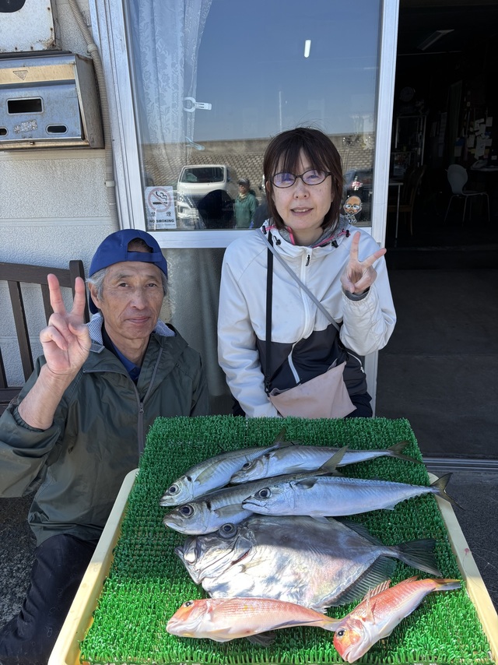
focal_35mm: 26
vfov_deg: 67.3
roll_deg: +1.3
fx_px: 499
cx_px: 249
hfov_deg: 53.0
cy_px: 332
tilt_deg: -19.8
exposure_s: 1/707
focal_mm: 5.96
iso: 50
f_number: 1.6
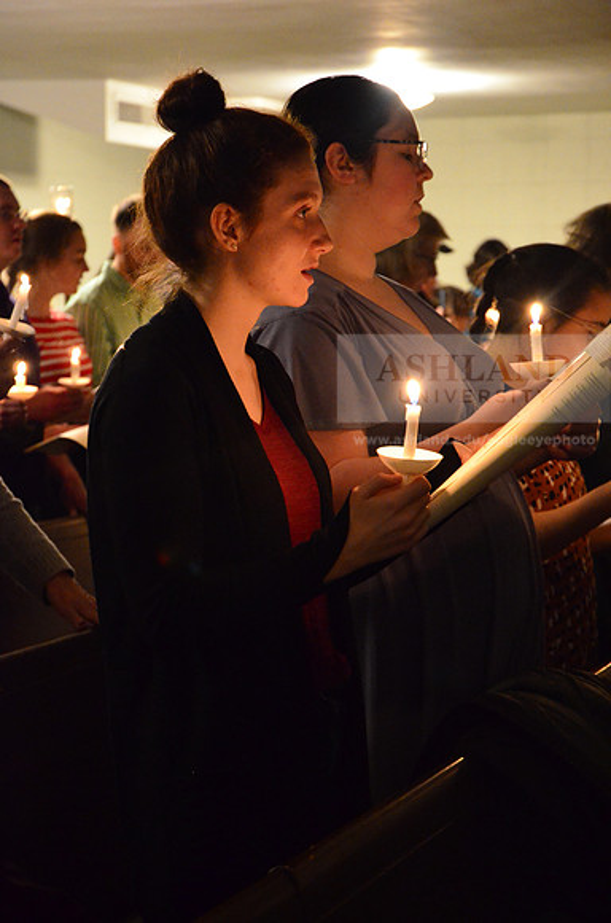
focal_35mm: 93
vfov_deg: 22.0
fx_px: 2379
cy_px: 462
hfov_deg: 14.6
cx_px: 306
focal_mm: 62
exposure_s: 1/25
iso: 5000
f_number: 4.5
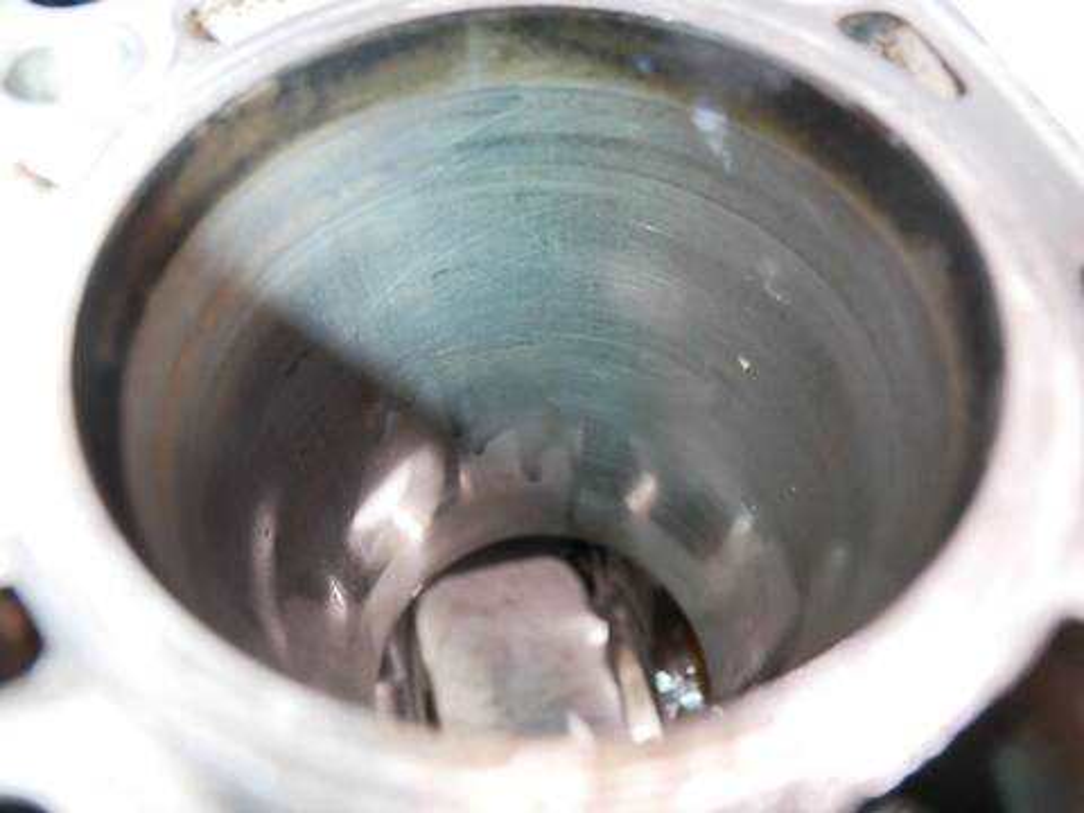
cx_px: 542
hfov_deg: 67.3
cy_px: 406
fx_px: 814
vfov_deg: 53.1
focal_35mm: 26
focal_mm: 13
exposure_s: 1/40
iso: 3200
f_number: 3.5
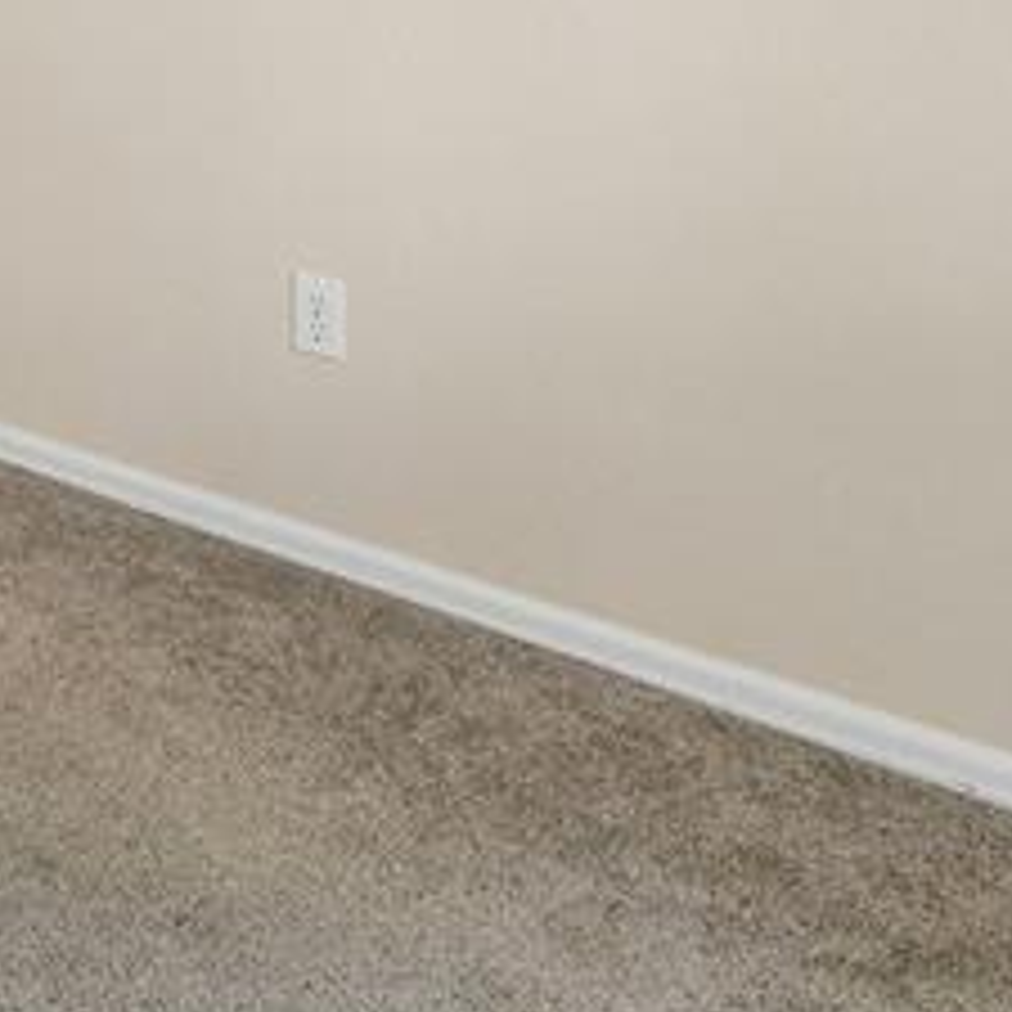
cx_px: -661
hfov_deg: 22.1
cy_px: -274
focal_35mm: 58
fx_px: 1918
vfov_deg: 25.7
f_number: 9
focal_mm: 10
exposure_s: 1/15
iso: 640
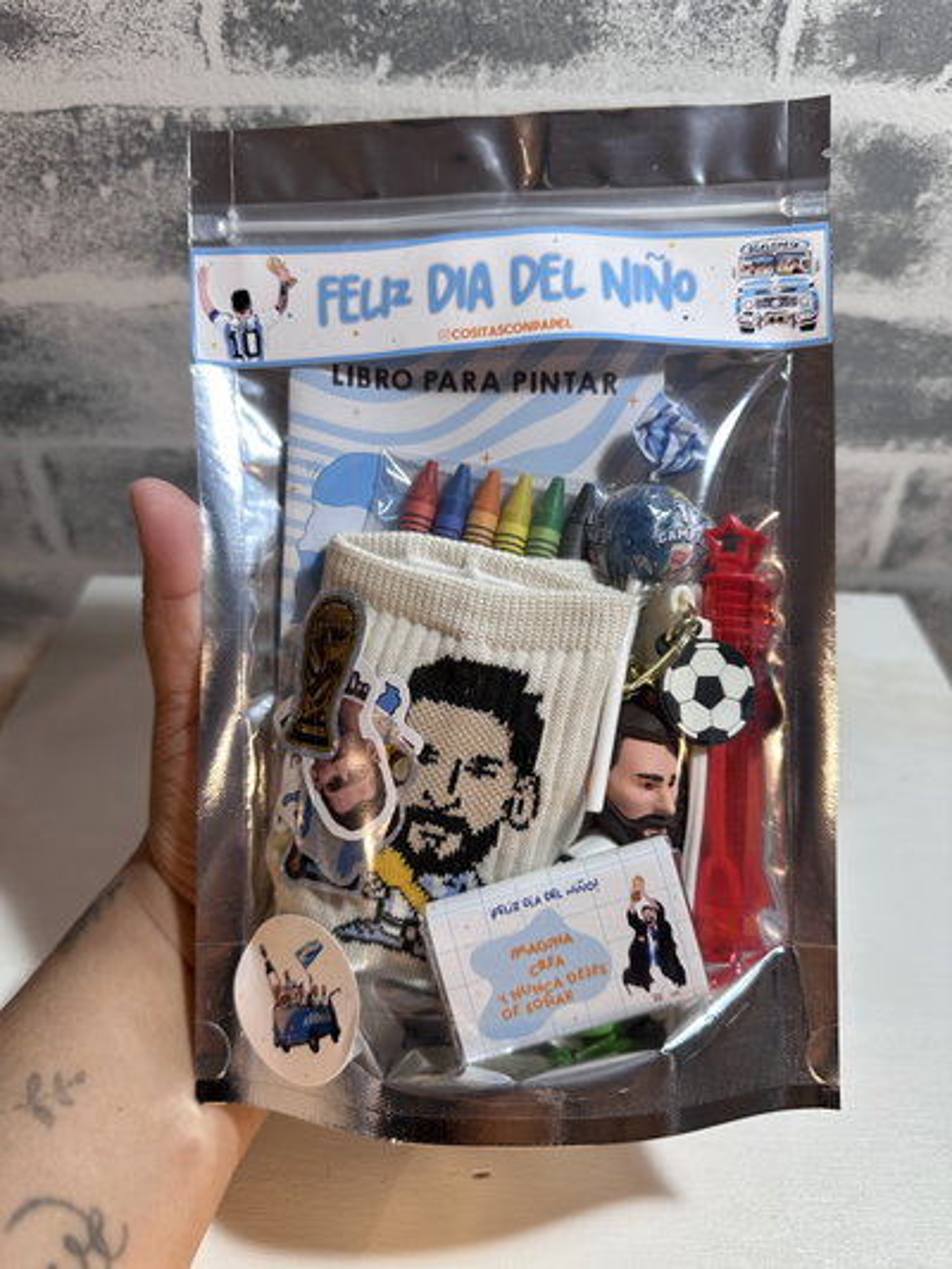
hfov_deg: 56.8
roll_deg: -3.8
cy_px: 634
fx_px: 880
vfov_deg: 71.6
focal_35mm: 24
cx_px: 476
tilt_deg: -40.9
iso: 160
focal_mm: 6.86
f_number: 1.78
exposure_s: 1/100
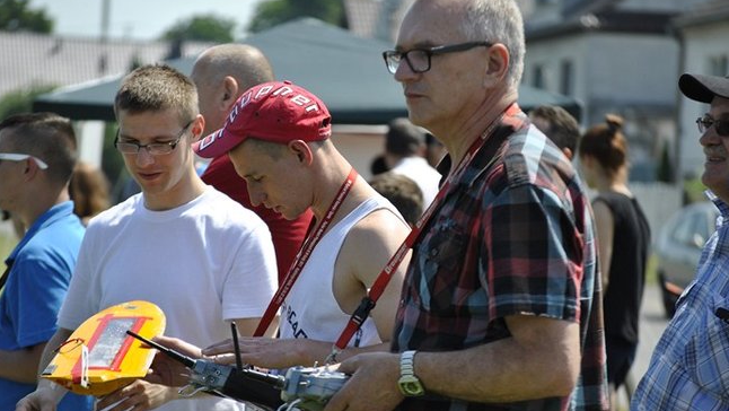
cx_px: 364
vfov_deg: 5.7
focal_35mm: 214
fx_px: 4129
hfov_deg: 10.1
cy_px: 194
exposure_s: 1/800
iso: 200
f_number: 5
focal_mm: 135
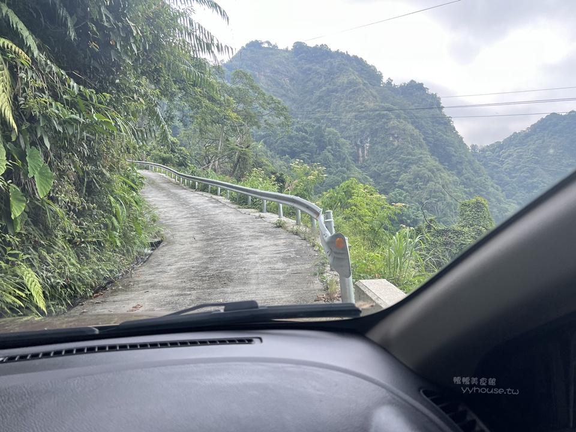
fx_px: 433
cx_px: 288
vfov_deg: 53.1
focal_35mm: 26
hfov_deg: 67.3
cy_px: 216
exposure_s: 1/352
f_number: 1.5
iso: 50
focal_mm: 5.7
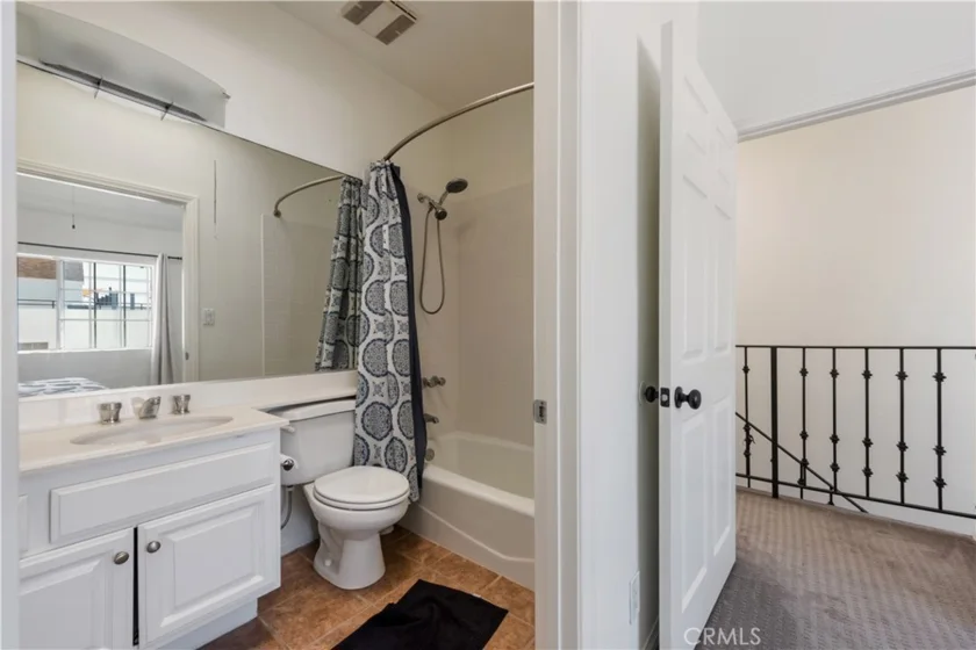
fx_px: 380
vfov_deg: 81.2
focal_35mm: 14
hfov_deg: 104.3
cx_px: 488
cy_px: 325
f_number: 11
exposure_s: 1/8
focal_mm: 14
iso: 400
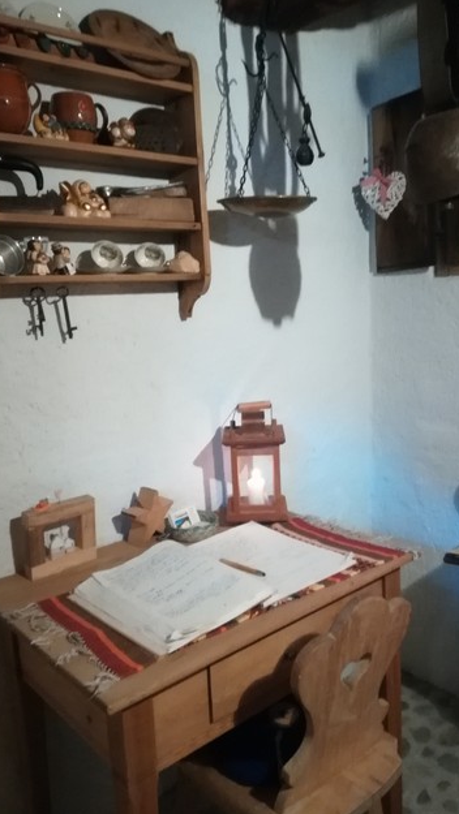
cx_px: 257
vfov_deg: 66.0
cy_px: 402
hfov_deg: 40.2
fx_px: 627
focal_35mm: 29
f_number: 2.2
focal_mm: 3.83
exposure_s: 1/14.3
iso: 1250
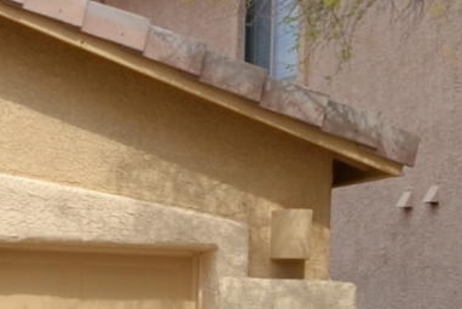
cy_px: 433
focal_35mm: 259
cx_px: -642
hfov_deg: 7.4
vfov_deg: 5.3
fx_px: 3325
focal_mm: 22
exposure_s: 1/250
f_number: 8
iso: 100
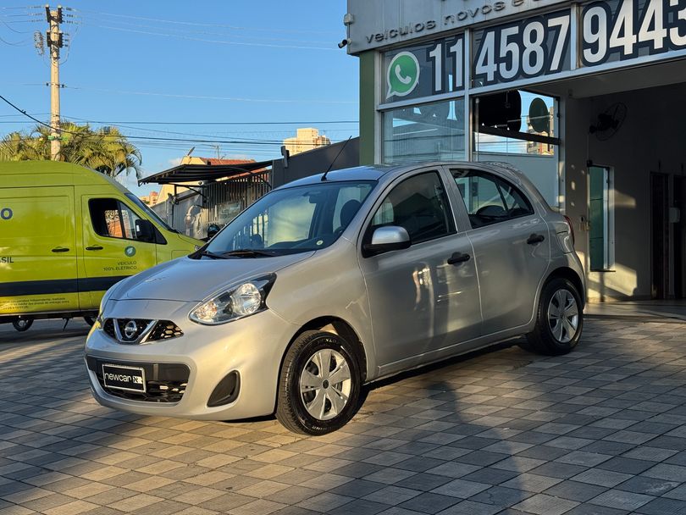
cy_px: 258
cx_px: 343
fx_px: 952
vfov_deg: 30.3
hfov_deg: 39.6
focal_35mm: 48
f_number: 1.78
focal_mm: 6.76
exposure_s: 1/2833
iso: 64
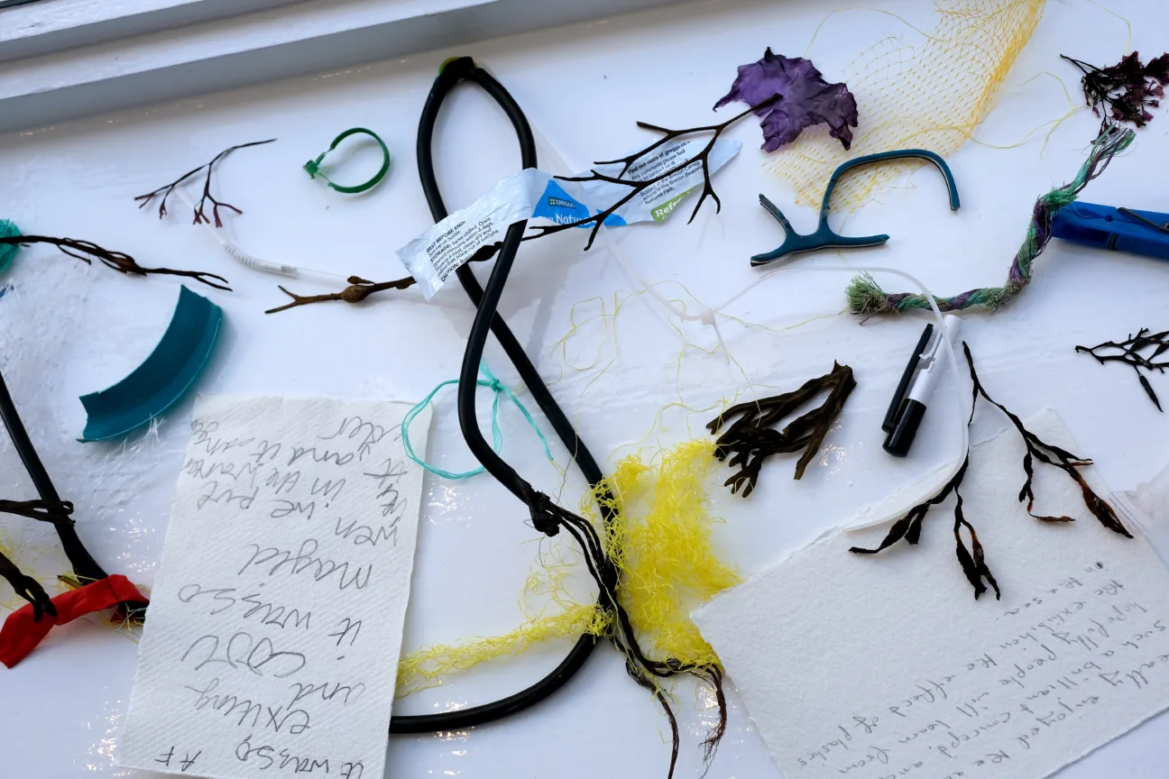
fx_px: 1104
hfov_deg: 55.8
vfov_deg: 38.9
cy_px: 390
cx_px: 584
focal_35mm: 34
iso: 160
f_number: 5.6
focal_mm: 22.7
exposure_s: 1/150
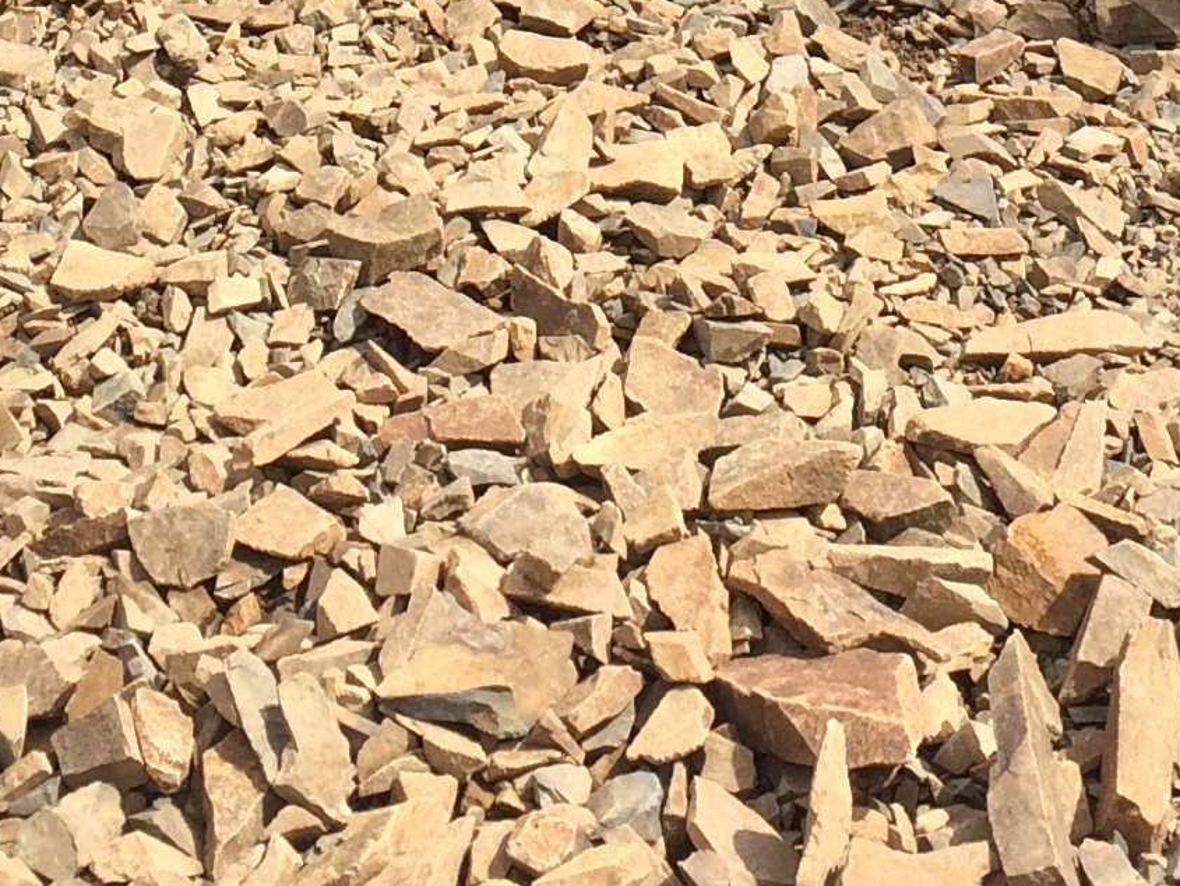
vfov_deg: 12.1
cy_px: -745
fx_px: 3818
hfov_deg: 17.5
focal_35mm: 112
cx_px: 739
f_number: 2.2
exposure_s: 1/2283
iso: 32
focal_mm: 4.15
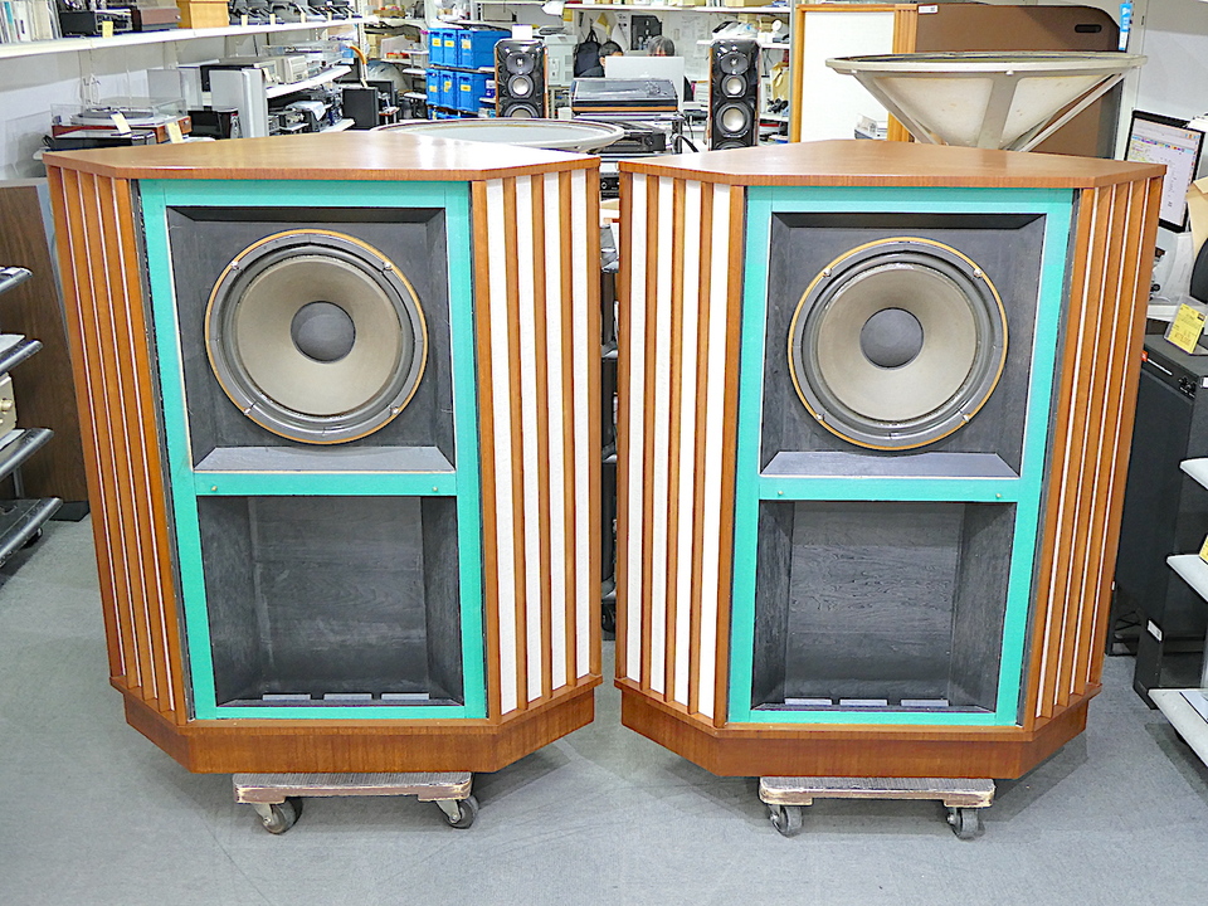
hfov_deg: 50.1
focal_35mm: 37
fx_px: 1291
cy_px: 453
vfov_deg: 38.7
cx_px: 604
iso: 200
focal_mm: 6.7
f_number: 3.7
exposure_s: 1/5
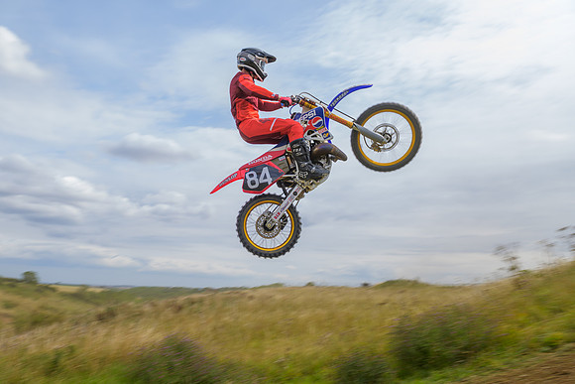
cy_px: 225
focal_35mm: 29
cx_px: 236
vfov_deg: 45.2
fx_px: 459
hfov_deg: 63.7
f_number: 4
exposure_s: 1/250
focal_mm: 24
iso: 50
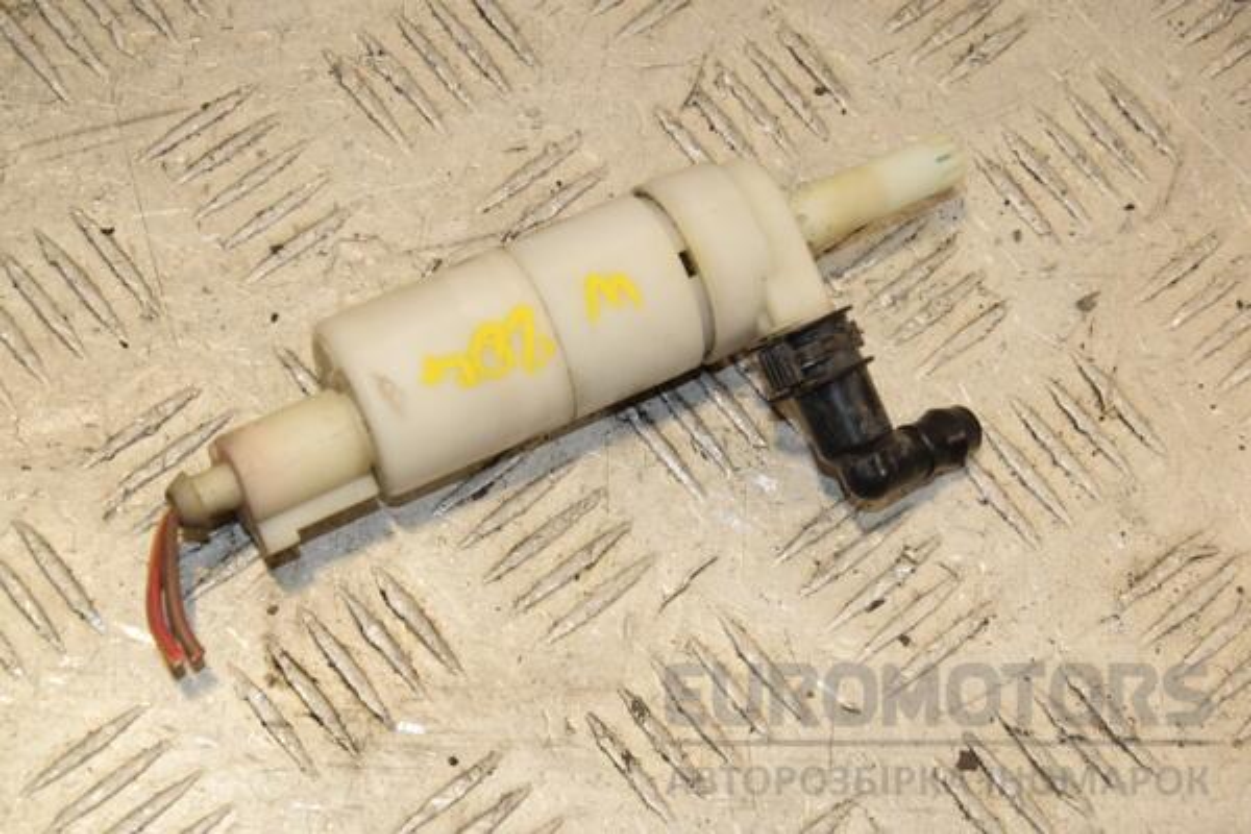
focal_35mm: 87
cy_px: 417
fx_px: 3023
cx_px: 626
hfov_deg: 23.4
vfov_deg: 15.7
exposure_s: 1/200
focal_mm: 58
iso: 800
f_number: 10
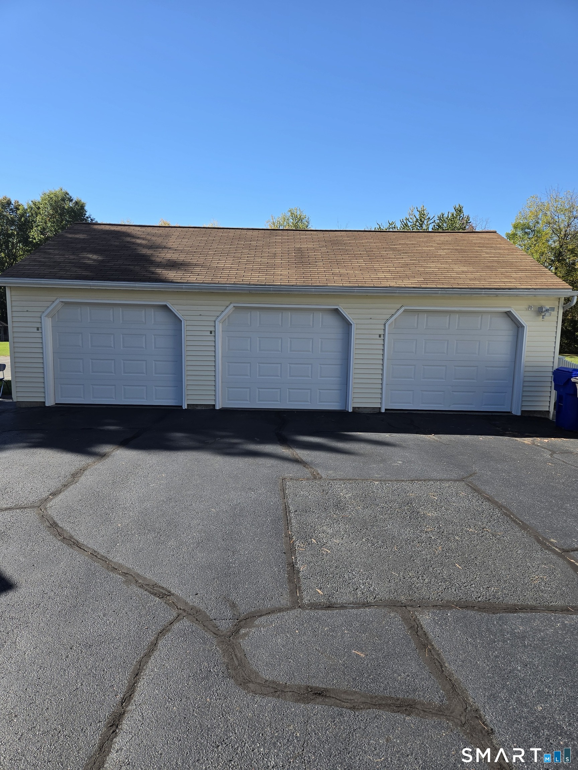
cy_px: 385
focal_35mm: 23
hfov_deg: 58.9
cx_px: 289
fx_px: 512
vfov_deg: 73.9
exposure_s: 1/2600
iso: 80
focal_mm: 5.4
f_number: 1.8
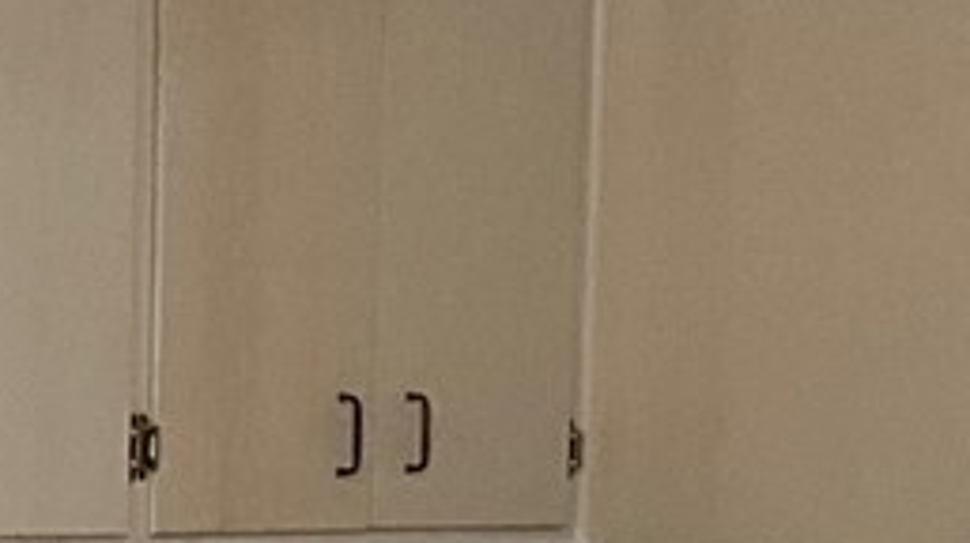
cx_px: 64
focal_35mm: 197
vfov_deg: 5.9
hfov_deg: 10.9
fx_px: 5062
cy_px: 1222
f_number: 1.8
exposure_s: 1/122
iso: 32
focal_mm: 3
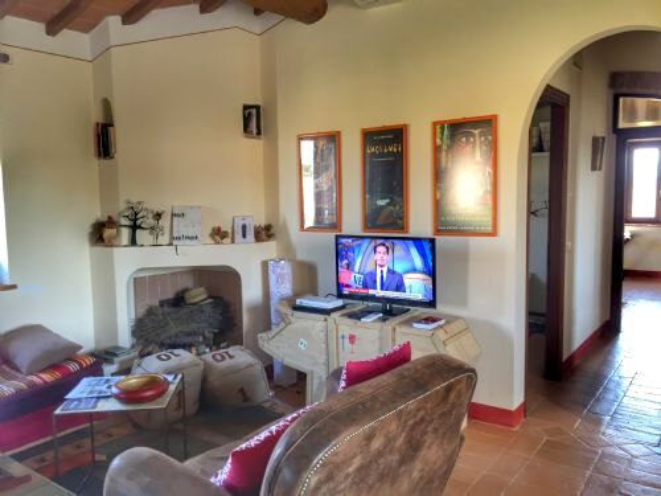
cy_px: 248
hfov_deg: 61.7
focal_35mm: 29
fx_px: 554
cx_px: 330
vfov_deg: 48.2
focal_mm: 4.15
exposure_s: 1/33
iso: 80
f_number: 2.2
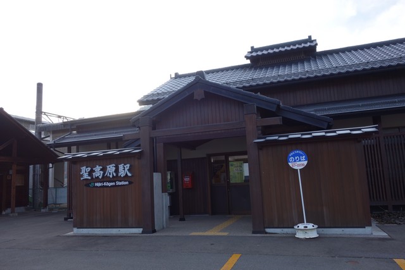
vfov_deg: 46.4
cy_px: 135
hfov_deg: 65.5
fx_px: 315
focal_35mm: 28
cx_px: 202
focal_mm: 10.4
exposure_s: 1/100
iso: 125
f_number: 5
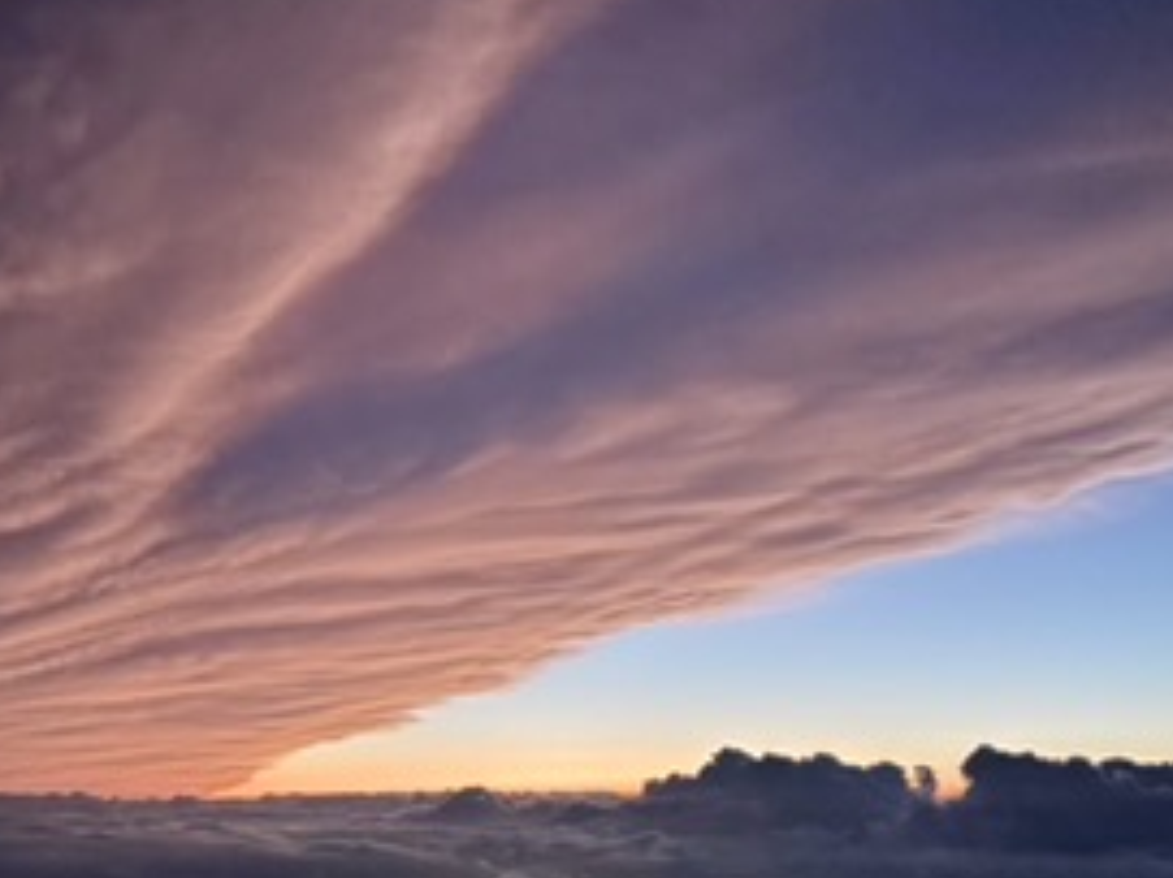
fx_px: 1558
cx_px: 446
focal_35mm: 46
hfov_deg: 41.0
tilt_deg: +7.8
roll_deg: +0.1
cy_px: 575
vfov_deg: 31.3
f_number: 1.6
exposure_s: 1/9
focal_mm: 5.96
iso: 640
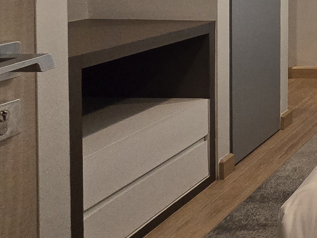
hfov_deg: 24.4
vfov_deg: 28.1
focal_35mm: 46
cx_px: 536
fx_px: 421
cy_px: -37
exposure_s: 1/100
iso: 250
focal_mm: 2.2
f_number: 2.2
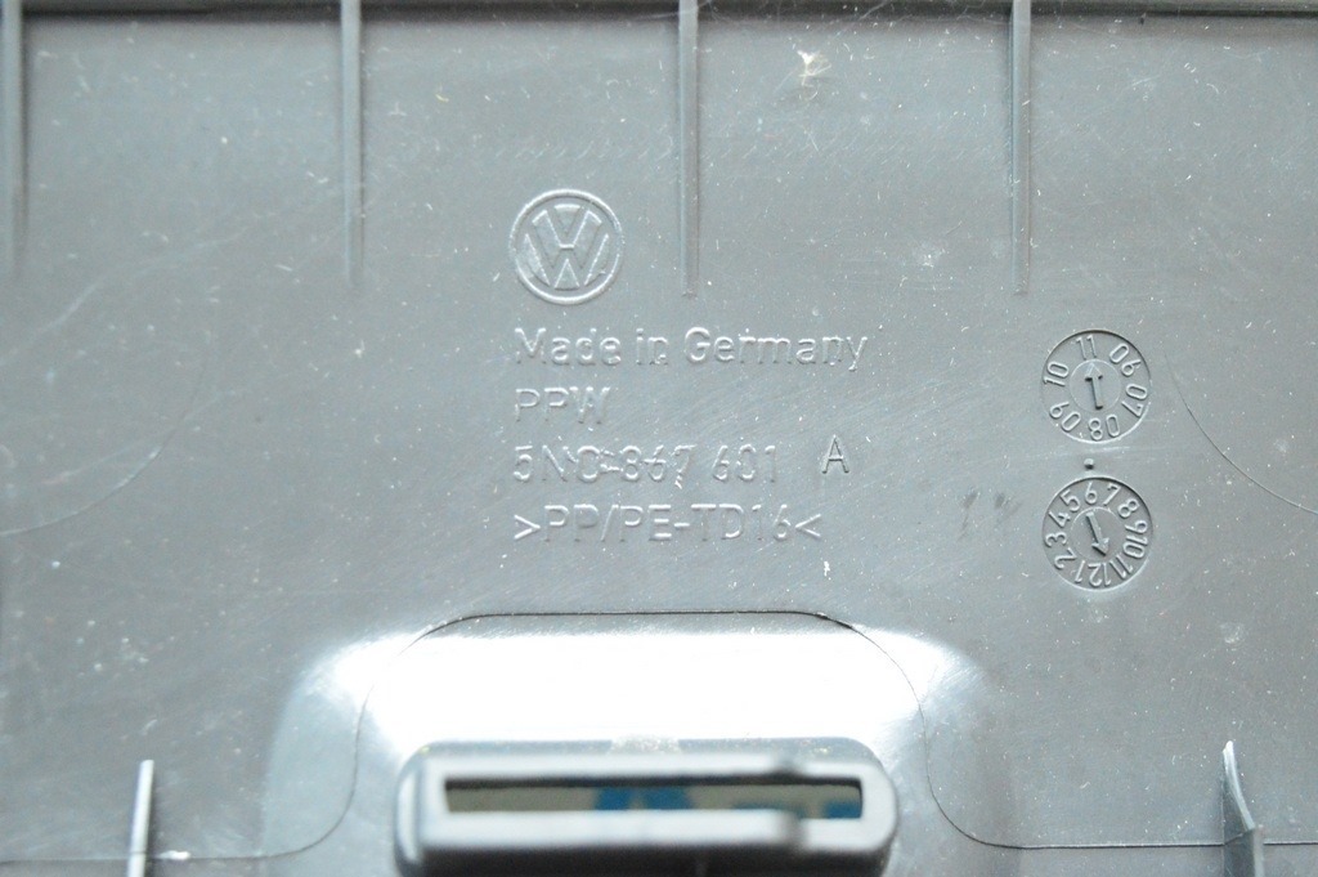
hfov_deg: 35.1
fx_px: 2085
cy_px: 438
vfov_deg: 23.7
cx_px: 659
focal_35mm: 57
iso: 6400
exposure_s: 1/40
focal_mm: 38
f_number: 4.8
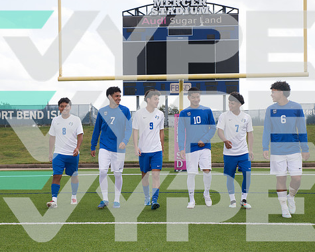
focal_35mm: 55
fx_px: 513
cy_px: 126
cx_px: 156
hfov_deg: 34.1
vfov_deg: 27.6
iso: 125
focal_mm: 48
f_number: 7.1
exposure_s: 1/320
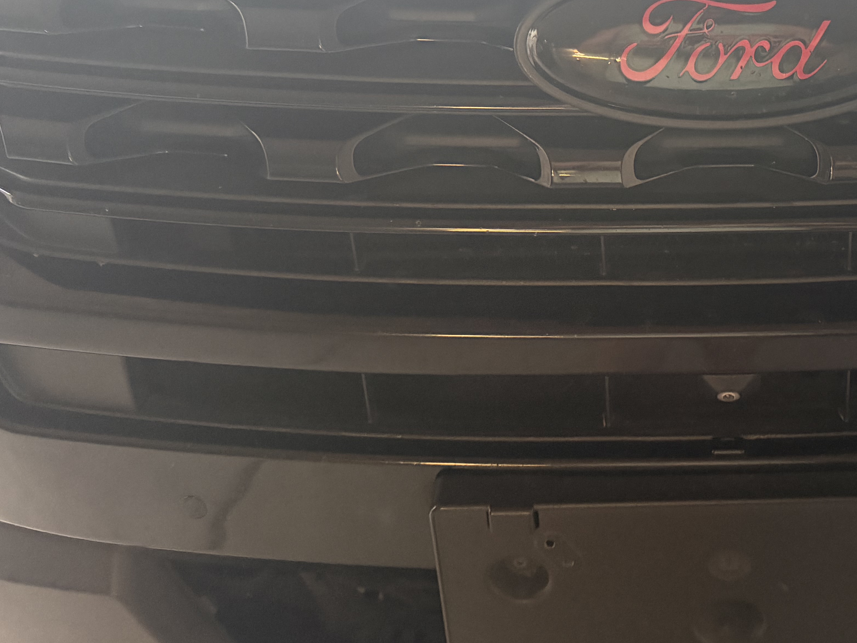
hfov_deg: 40.6
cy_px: 92
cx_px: 723
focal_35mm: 44
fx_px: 1089
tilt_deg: -29.9
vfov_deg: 31.6
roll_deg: +1.3
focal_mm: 6.76
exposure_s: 1/40
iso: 1000
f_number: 1.78
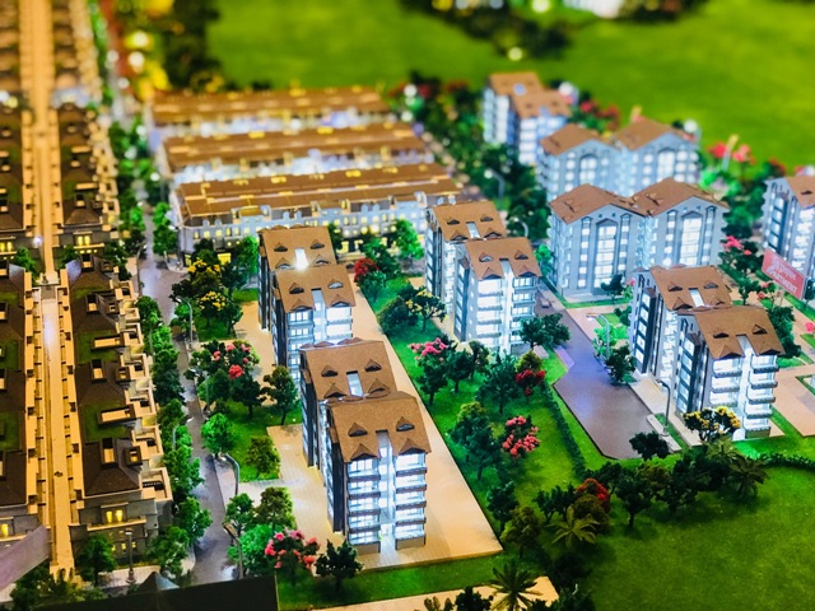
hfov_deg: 33.8
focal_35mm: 57
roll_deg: -0.4
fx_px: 1342
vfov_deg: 25.7
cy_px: 306
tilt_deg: -25.9
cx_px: 408
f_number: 2.8
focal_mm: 6.6
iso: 160
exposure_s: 1/50
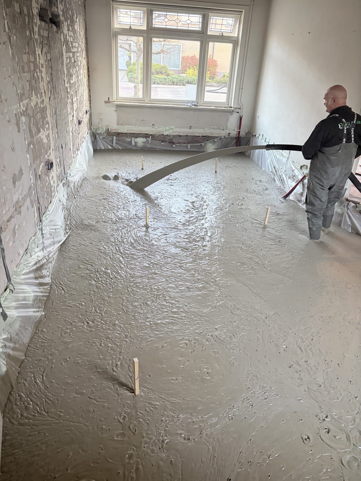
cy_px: 240
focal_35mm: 26
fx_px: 362
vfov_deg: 67.3
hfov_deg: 53.1
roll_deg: -3.9
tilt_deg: -26.6
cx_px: 180
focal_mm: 5.96
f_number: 1.6
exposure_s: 1/50
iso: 320
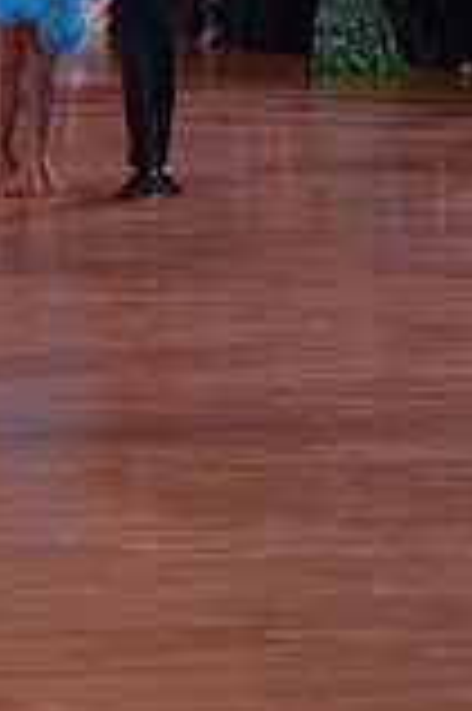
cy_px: -83
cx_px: -805
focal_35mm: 221
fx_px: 4356
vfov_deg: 9.2
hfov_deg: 5.9
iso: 1250
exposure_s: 1/200
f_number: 5
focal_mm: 60
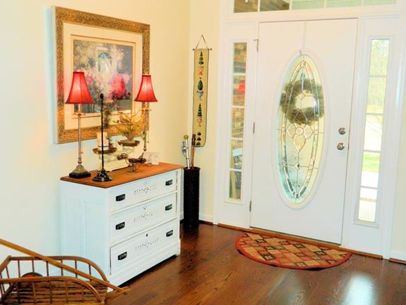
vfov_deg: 37.7
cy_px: 147
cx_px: 201
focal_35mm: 38
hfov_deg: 49.0
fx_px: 446
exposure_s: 1/30
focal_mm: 6.2
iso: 200
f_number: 3.3
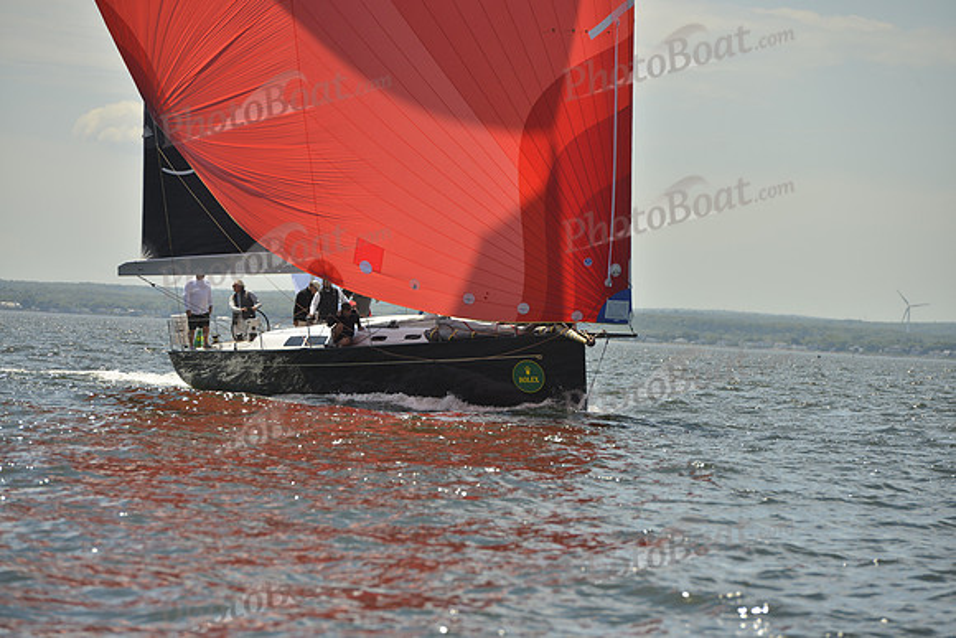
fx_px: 5179
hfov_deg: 10.5
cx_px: 478
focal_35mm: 195
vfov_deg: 7.0
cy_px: 319
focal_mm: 195
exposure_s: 1/1600
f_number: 8
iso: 280
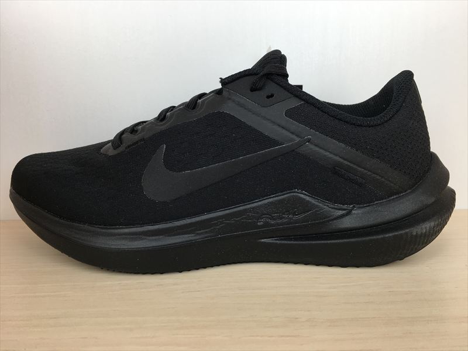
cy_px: 176
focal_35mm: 29
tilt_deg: -10.7
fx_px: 392
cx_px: 234
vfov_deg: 48.2
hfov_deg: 61.7
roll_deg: +1.5
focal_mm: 4.15
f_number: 2.2
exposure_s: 1/120
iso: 32
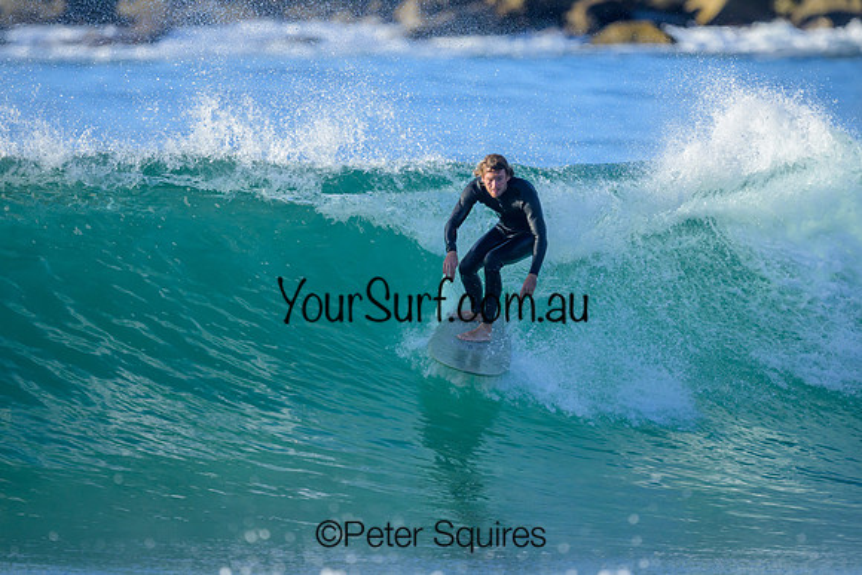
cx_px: 433
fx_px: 26277
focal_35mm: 1097
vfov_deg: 1.3
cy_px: 272
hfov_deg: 1.9
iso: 800
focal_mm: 800
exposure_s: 1/2000
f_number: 6.3
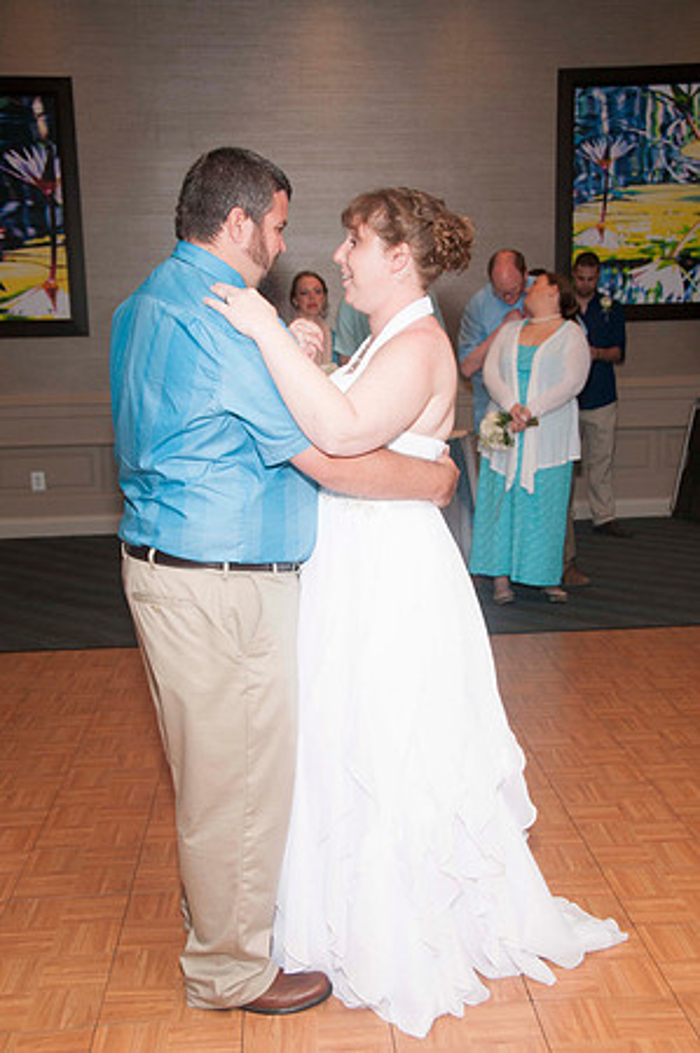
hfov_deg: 30.8
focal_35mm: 44
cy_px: 526
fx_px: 1272
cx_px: 350
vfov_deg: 45.0
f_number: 5.6
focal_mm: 29
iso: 400
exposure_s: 1/60
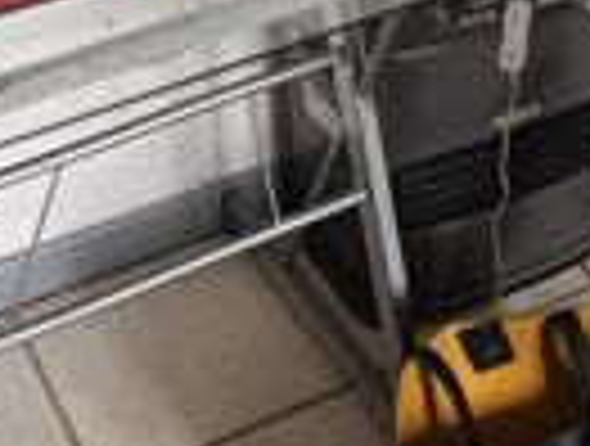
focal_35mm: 84
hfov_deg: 23.2
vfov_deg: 17.4
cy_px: 29
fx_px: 1436
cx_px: 329
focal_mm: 6.11
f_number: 1.7
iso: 640
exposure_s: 1/50
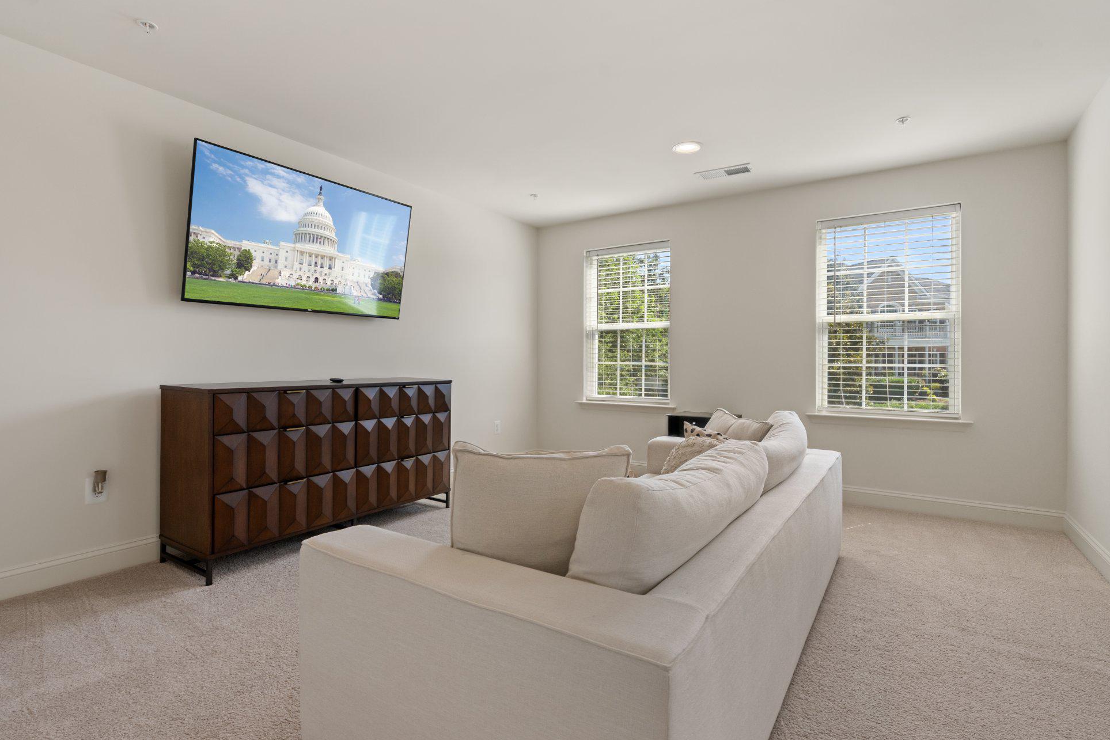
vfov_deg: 70.4
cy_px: 355
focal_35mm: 17
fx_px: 524
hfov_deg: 93.3
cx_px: 543
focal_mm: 16
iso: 640
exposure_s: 1/40
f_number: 8
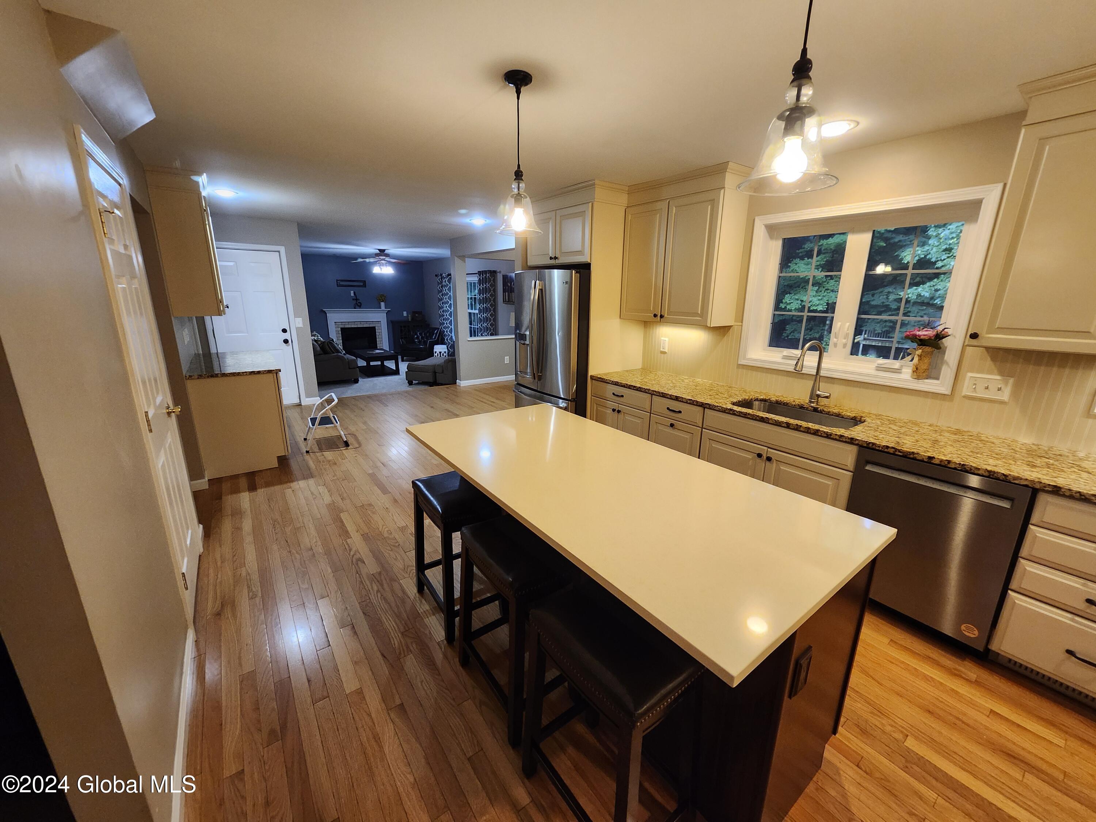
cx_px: 548
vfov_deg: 89.9
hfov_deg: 106.2
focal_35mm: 13
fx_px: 412
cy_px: 411
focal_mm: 1.74
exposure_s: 1/60
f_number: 2.2
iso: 320
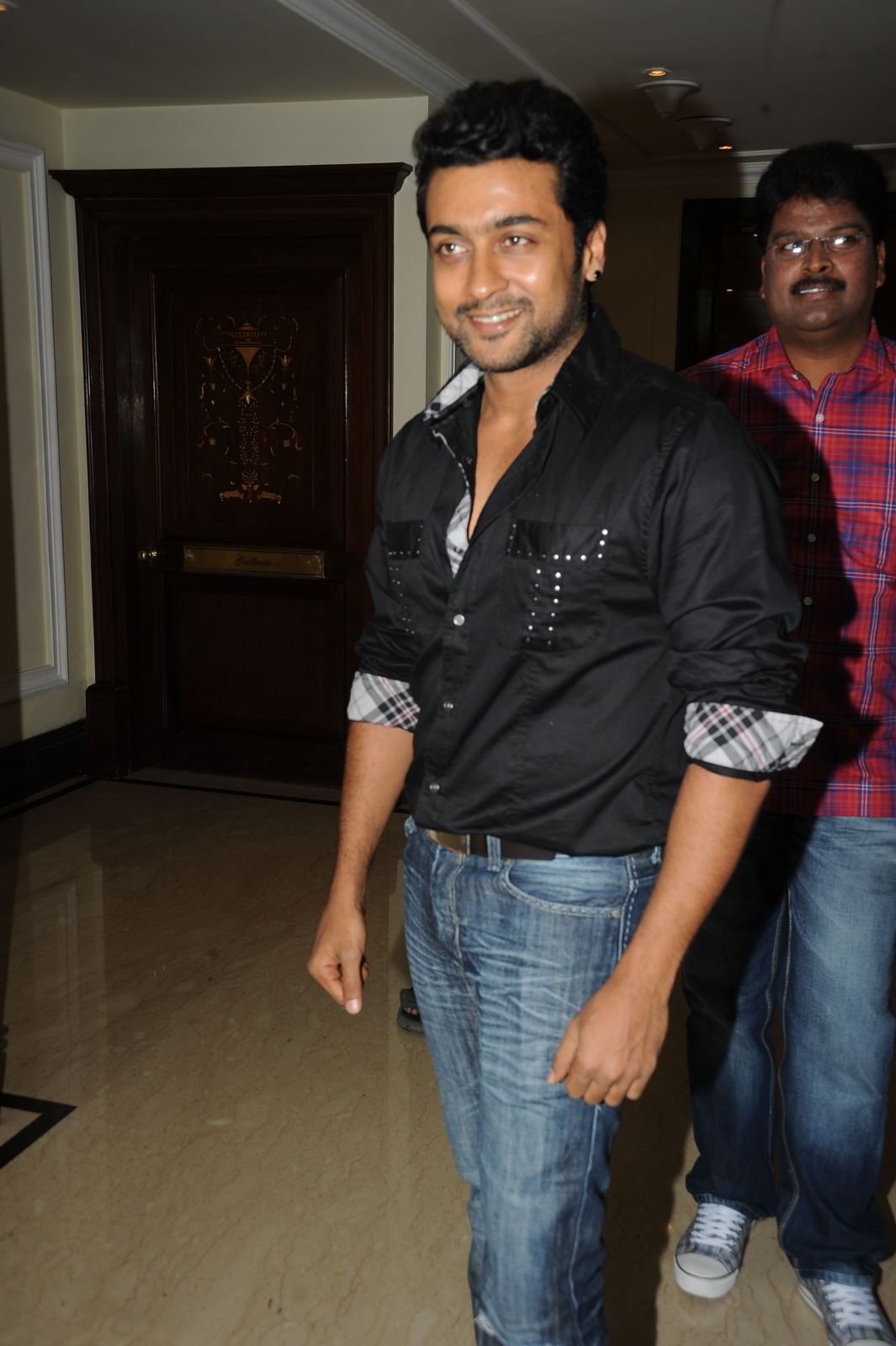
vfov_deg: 50.7
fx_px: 1420
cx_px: 448
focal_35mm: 38
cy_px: 673
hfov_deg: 35.0
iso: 200
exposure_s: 1/125
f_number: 9
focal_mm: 38
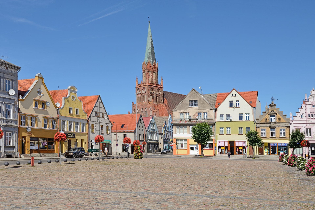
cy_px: 105
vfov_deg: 37.9
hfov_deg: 54.4
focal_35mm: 35
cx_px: 158
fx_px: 306
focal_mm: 35
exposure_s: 1/400
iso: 100
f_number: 7.1
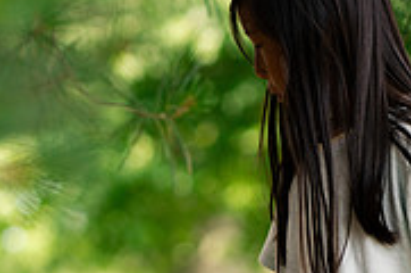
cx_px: 148
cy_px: 342
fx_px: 3111
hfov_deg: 7.6
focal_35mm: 273
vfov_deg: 5.0
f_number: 2.5
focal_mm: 85
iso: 320
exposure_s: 1/1000
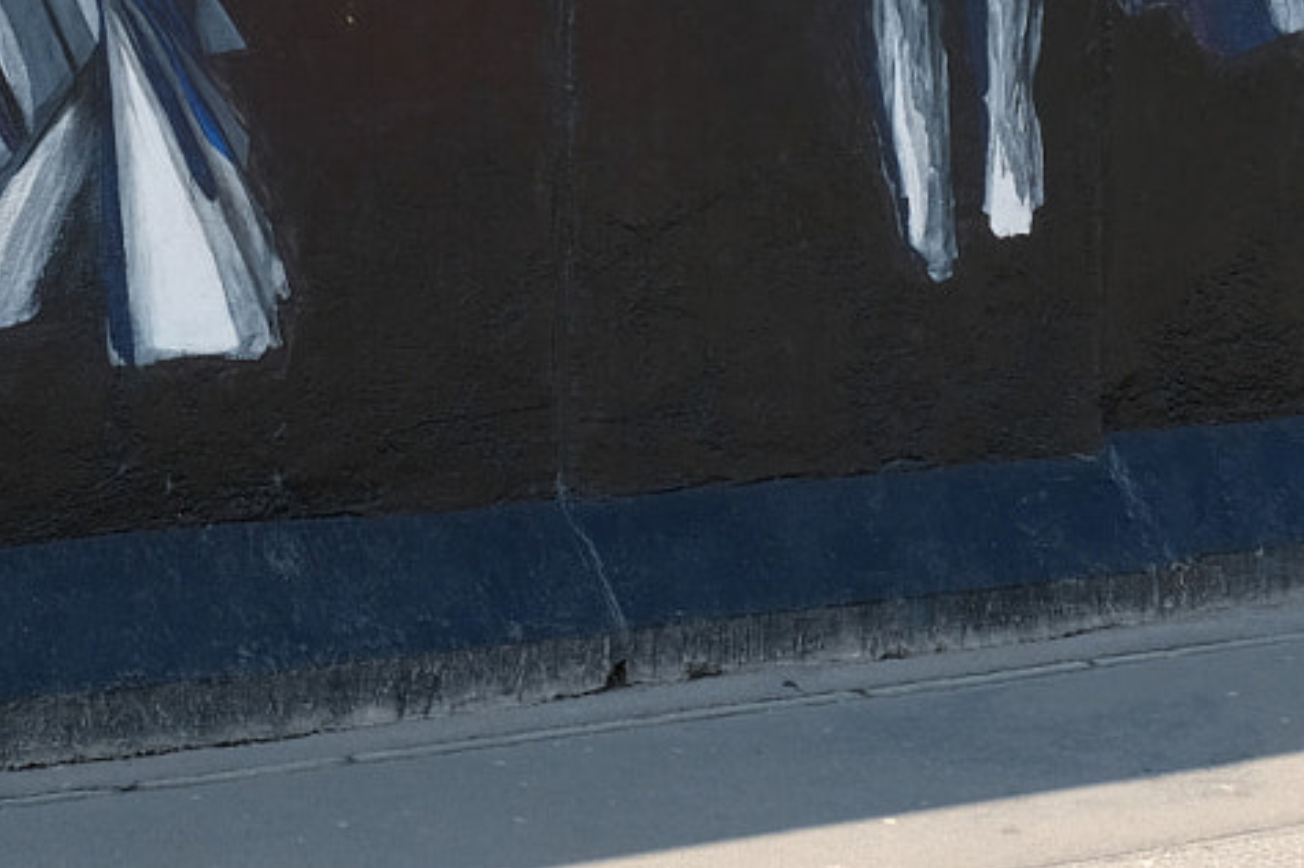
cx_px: 307
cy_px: -217
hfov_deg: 22.2
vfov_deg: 14.5
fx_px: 3294
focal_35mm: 91
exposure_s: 1/150
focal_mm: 18
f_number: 7.1
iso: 200
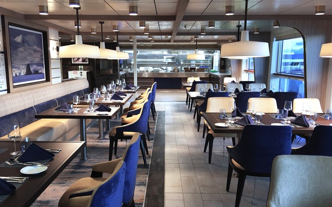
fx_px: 281
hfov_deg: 61.2
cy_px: 112
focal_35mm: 31
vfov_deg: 40.6
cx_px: 167
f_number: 2.2
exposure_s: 1/17
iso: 40
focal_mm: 4.15
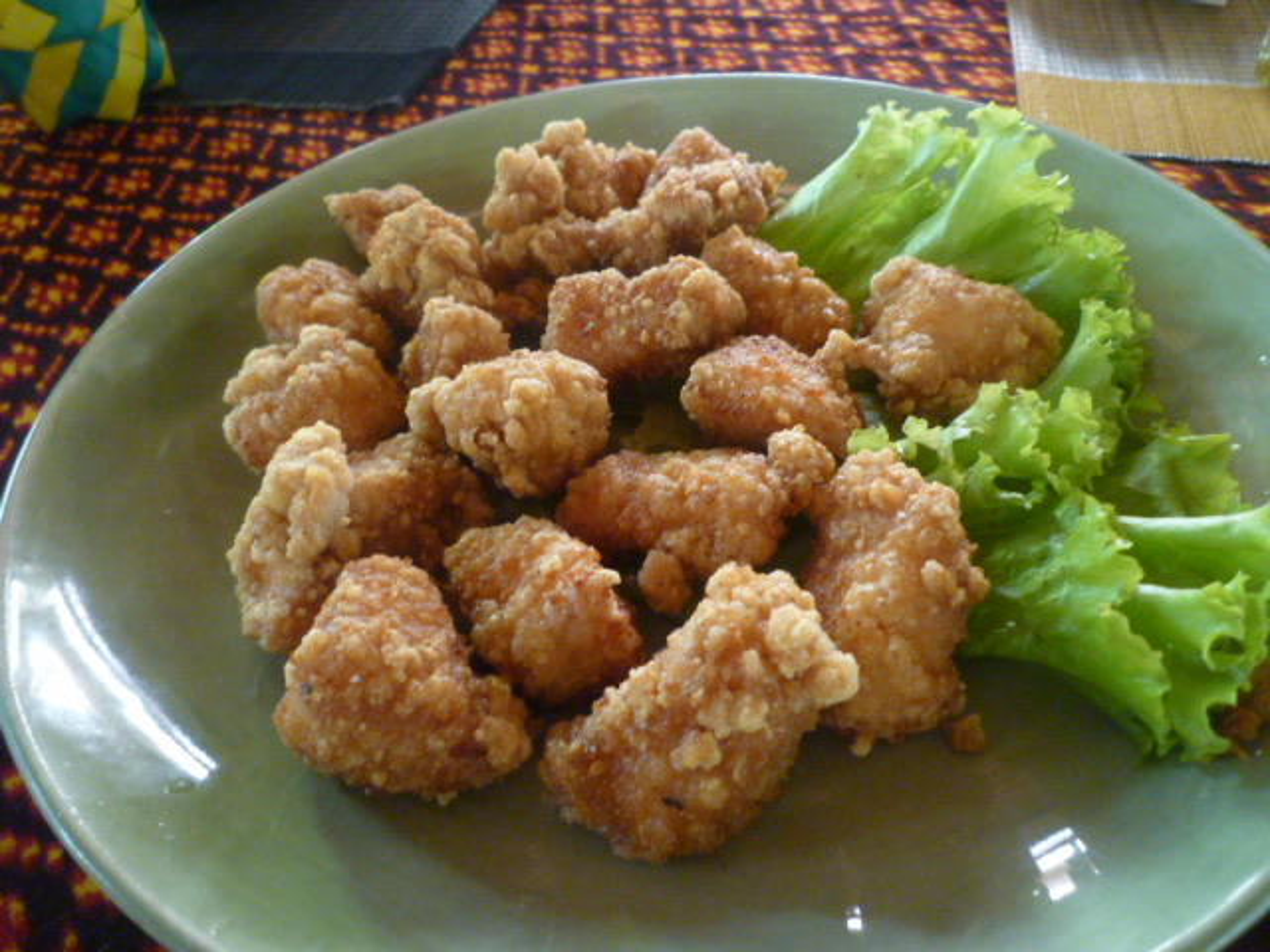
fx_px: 917
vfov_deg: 54.9
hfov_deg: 69.4
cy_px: 476
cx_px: 635
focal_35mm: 25
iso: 400
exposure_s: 1/10
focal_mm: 4.4
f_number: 2.8
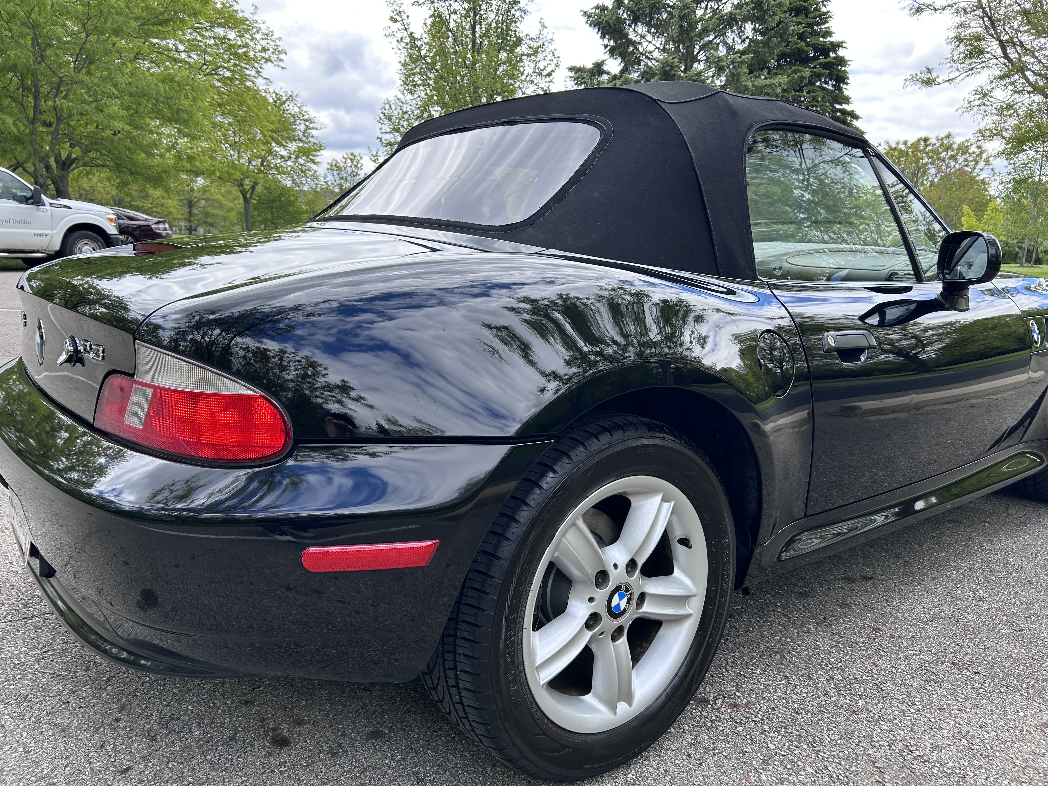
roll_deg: -2.5
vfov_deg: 53.1
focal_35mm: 26
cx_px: 524
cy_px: 393
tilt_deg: -10.4
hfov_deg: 67.3
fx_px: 787
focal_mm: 5.7
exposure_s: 1/1029
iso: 50
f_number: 1.5
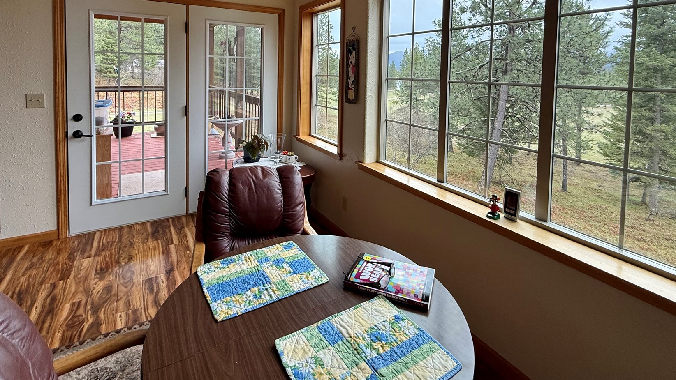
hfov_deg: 89.5
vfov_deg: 55.1
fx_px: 341
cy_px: 88
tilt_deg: -2.8
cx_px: 329
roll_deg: -0.7
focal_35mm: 19
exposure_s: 1/122
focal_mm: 2.22
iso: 64
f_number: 2.2
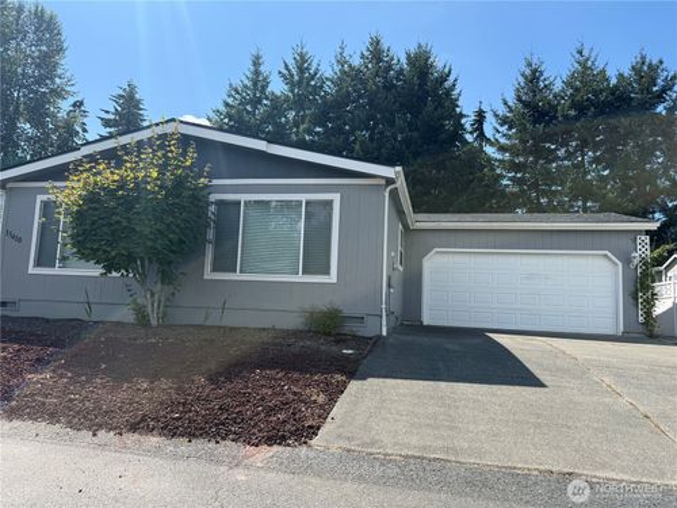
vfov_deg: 56.8
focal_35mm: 24
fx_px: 469
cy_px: 254
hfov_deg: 71.6
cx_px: 338
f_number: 1.78
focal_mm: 6.76
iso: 80
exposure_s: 1/3425
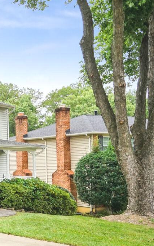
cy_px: 134
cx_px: -153
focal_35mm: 49
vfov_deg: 41.0
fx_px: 329
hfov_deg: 18.1
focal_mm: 19
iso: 800
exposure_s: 1/200
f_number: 9
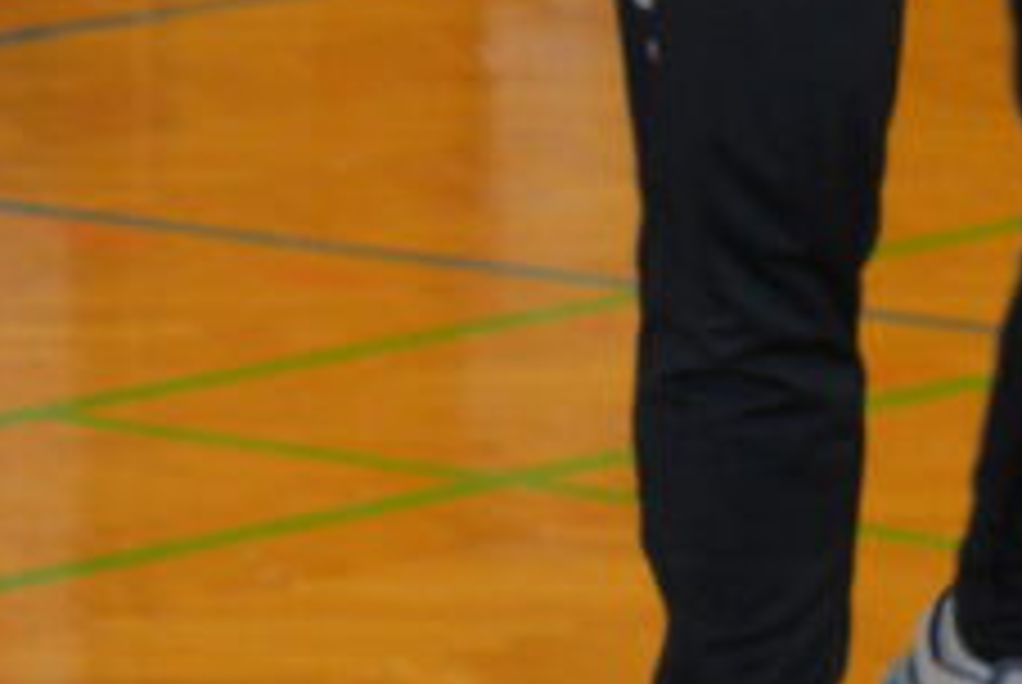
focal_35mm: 415
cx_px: -1058
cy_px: -36
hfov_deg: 4.9
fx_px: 11796
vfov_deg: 3.3
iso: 2500
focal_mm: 92
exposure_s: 1/100
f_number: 6.3
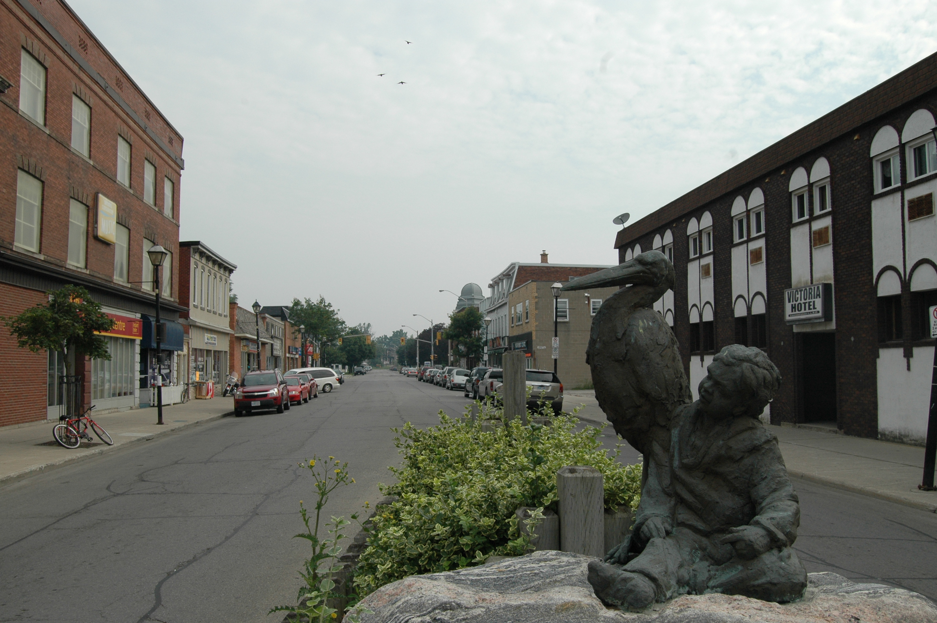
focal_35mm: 30
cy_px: 312
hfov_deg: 62.0
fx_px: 780
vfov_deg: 43.5
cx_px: 468
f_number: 10
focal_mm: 20
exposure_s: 1/400
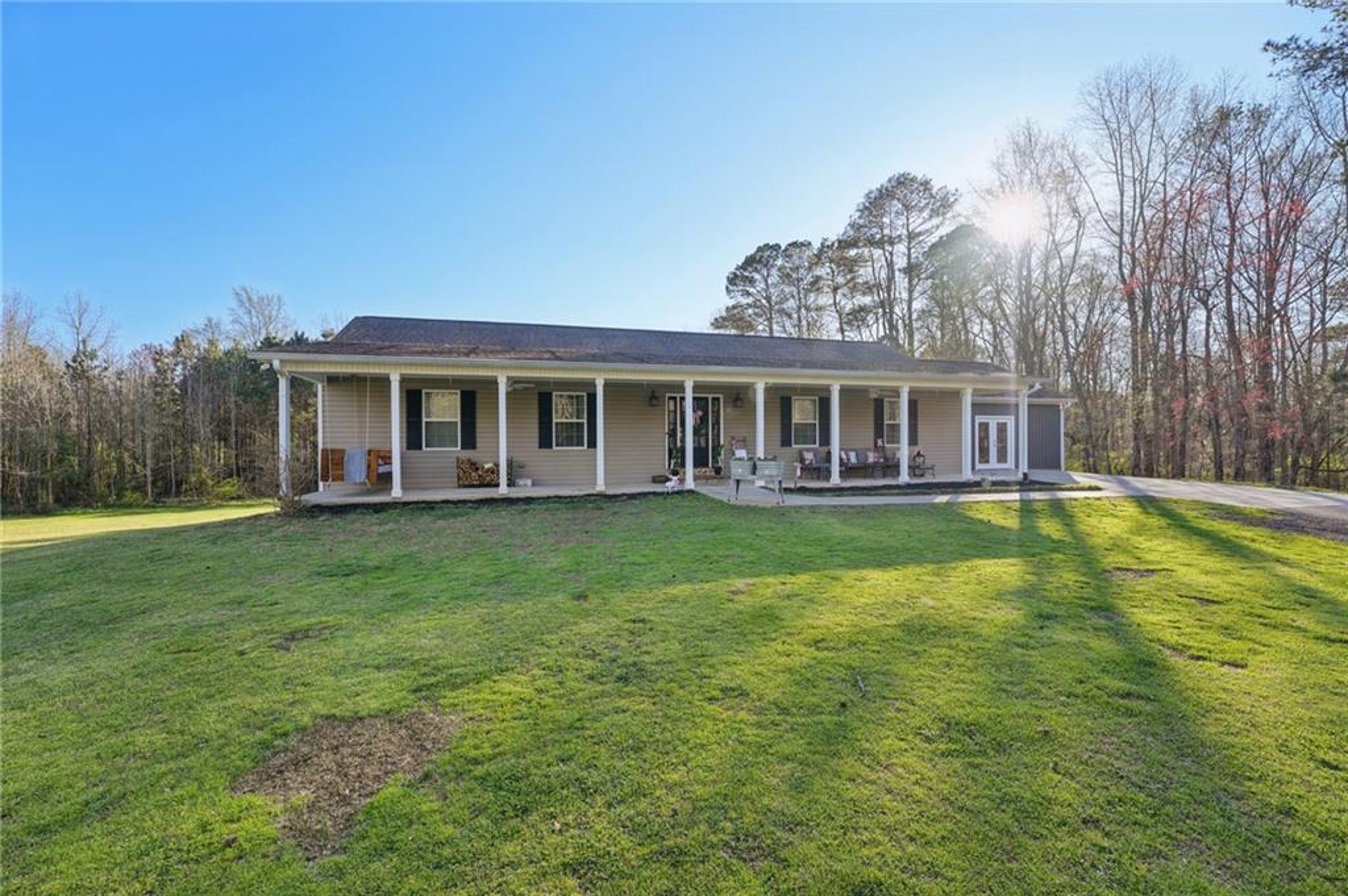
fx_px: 524
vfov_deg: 81.1
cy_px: 448
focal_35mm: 14
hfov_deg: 104.3
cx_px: 674
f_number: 8
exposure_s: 1/100
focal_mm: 14
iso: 100
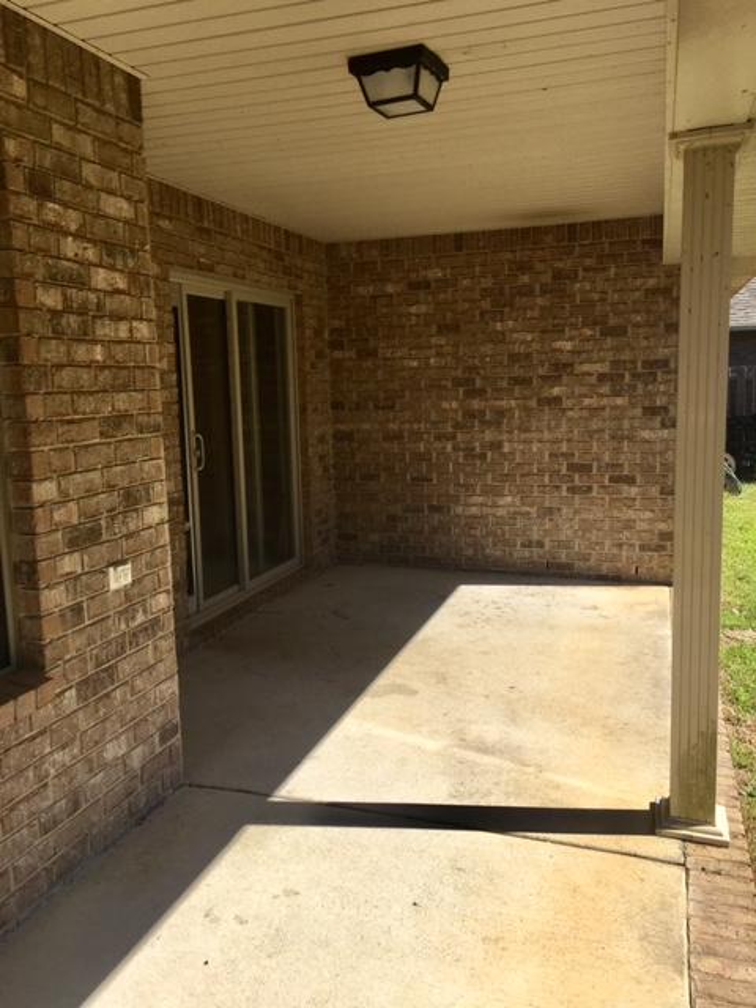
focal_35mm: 29
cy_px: 504
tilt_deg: -5.7
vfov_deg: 61.7
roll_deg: +1.1
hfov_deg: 48.2
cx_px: 378
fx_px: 844
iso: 25
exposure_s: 1/1672
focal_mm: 4.15
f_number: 2.2
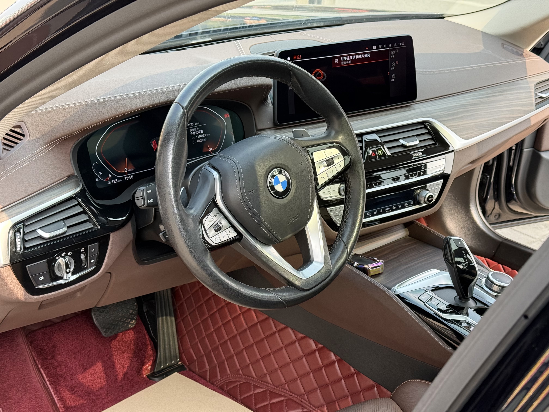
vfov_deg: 30.3
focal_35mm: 48
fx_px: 761
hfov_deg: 39.7
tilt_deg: -24.8
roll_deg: -0.9
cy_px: 206
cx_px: 274
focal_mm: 6.76
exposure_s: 1/345
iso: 80
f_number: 1.78
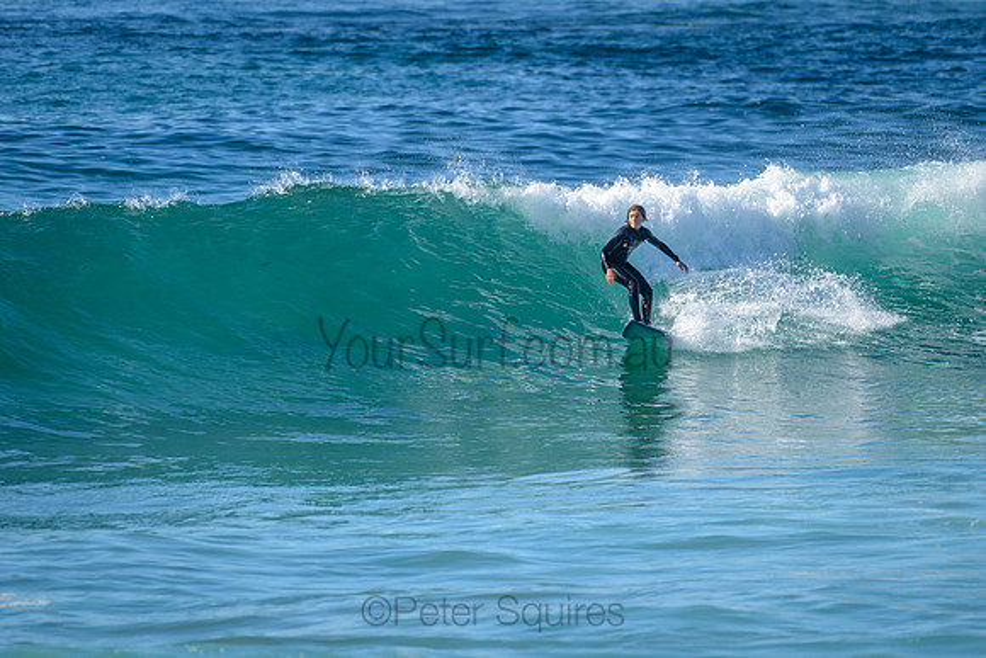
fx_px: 16787
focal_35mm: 613
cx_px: 604
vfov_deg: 2.2
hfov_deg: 3.4
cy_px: 255
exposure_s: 1/2000
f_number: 5.6
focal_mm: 500
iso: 250
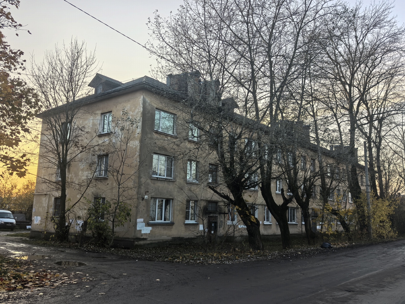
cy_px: 152
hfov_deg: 60.0
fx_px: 351
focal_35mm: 30
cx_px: 202
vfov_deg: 46.8
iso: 250
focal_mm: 6.98
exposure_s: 1/3311
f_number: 1.4
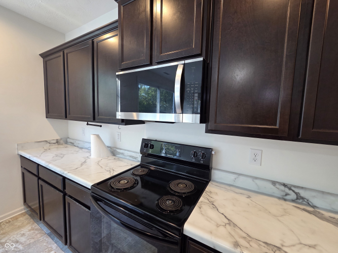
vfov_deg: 89.9
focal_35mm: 13
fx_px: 127
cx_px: 169
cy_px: 126
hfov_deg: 106.2
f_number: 2.2
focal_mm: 2.2
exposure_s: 1/60
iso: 250
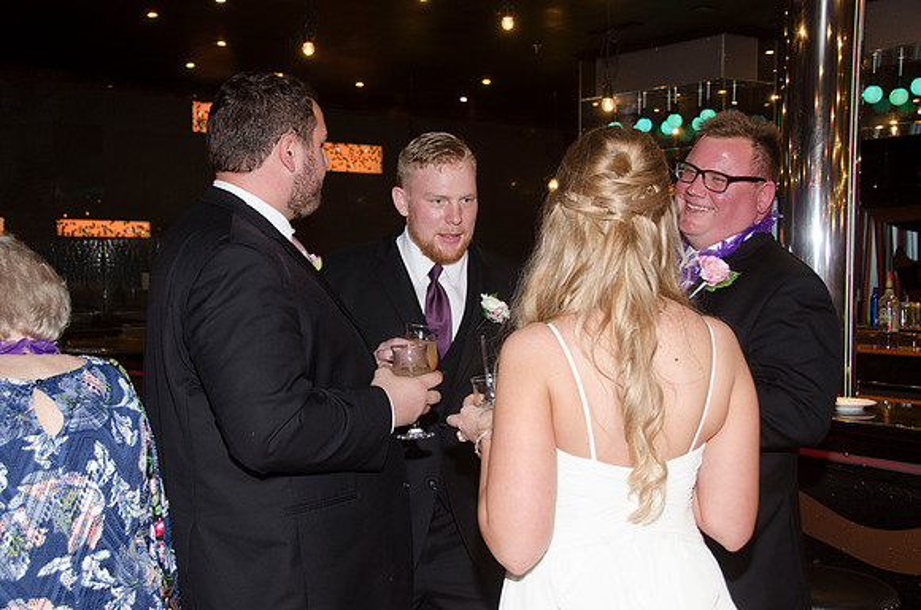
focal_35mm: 48
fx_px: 1225
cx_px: 460
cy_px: 305
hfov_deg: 41.2
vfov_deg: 27.9
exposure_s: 1/60
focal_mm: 32
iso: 400
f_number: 5.6
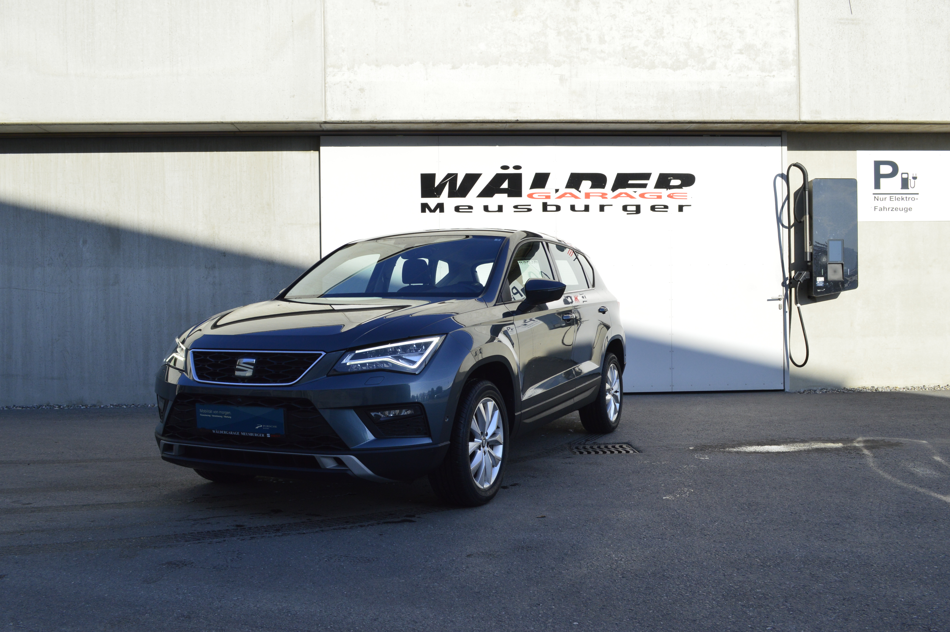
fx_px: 791
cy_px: 316
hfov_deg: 62.0
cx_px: 475
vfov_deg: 43.5
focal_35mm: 30
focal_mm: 20
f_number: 11
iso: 400
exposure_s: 1/400
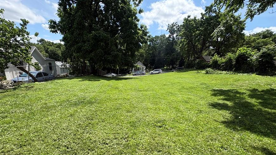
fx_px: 132
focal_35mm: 18
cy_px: 107
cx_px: 137
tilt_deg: -14.7
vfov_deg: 59.2
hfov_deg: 92.7
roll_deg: -2.4
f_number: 2.2
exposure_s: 1/1034
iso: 50
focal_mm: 2.22
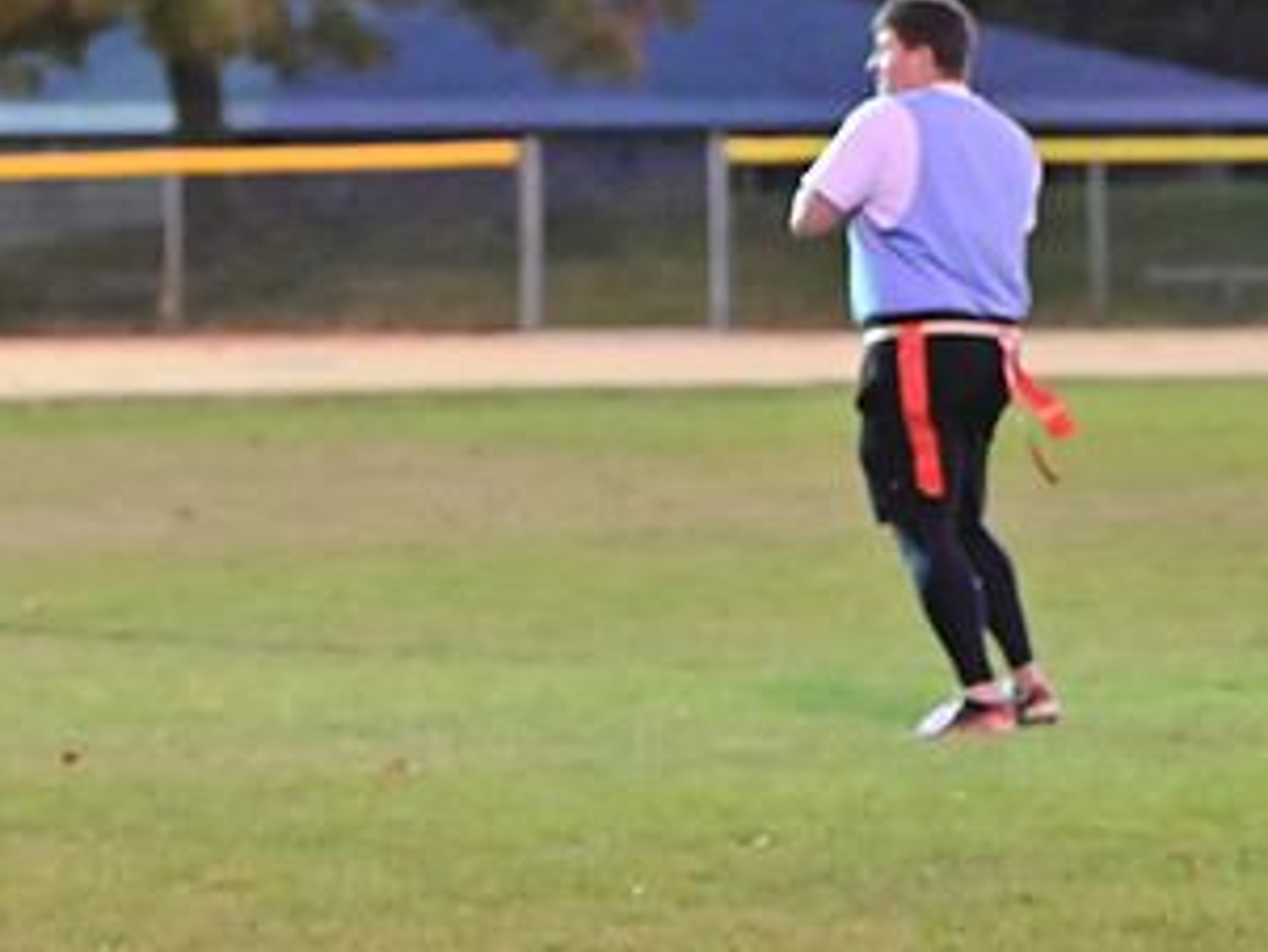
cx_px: 636
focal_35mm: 306
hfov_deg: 6.5
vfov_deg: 4.9
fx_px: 11213
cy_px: 326
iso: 6400
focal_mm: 110
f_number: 4
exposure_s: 1/320
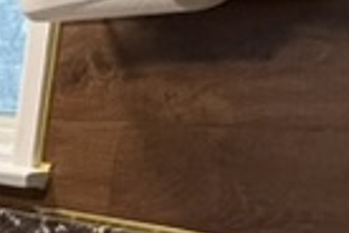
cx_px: -706
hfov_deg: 11.2
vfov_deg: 12.4
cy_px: 281
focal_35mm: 108
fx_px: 1047
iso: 320
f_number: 2.2
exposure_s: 1/60
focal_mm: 2.22
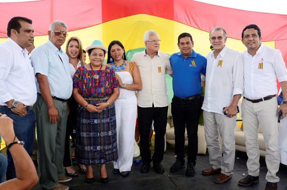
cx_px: 144
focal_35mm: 32
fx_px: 251
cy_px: 95
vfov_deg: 41.5
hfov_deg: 59.6
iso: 200
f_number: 7.1
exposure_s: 1/160
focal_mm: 21
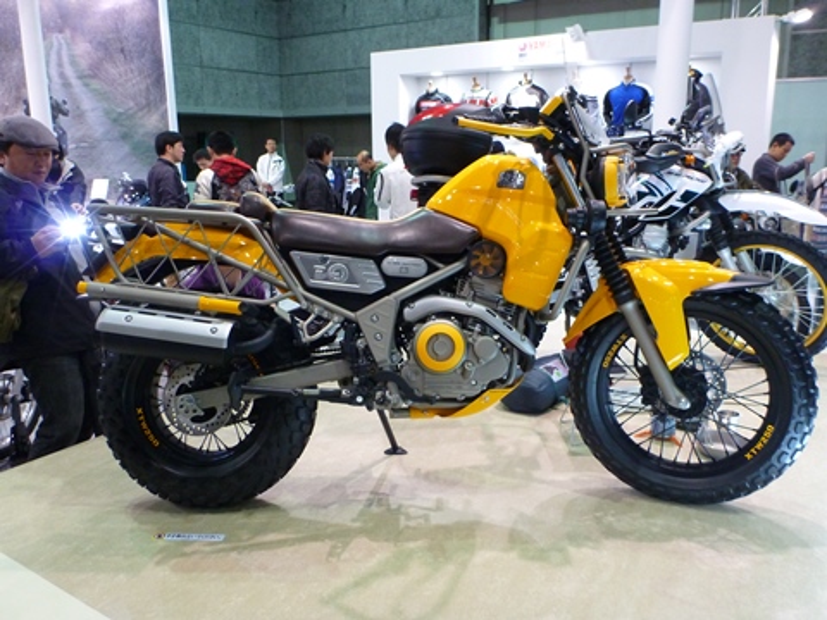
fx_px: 669
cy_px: 310
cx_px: 414
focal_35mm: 28
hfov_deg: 63.4
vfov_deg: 49.7
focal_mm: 4.9
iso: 400
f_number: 3.3
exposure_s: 1/30
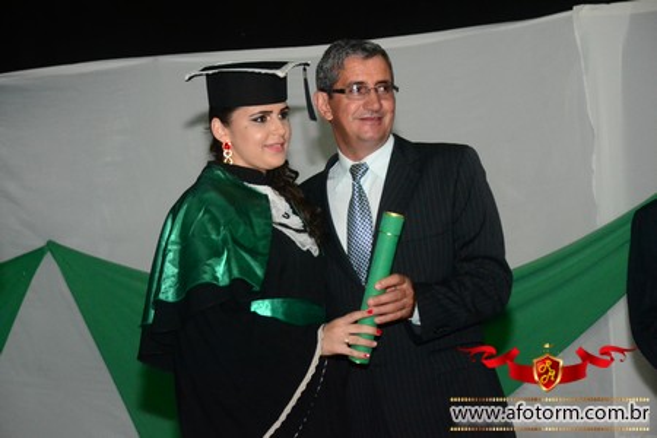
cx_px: 328
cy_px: 219
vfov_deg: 12.2
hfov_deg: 18.2
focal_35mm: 112
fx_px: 2053
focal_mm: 75
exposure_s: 1/80
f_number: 5.6
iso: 3200
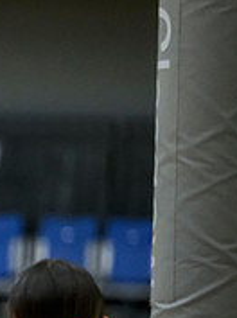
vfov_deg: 3.5
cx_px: -364
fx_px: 5222
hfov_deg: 2.6
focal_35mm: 570
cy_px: 345
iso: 6400
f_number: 3.2
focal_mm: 155
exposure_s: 1/1250
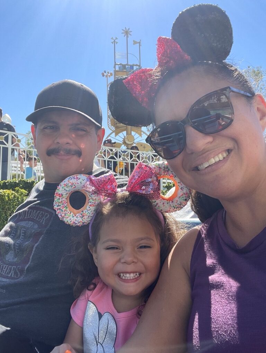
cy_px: 176
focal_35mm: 30
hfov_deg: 46.9
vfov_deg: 59.9
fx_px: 307
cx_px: 133
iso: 25
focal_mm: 2.71
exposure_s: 1/279
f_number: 2.2
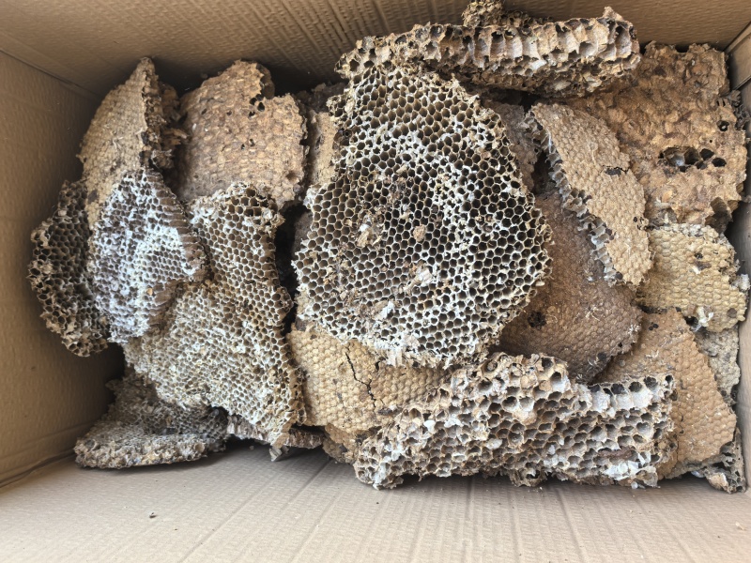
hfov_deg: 65.3
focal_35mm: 27
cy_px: 282
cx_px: 376
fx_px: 586
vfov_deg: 51.4
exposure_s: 1/100
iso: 64
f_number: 2
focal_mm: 5.75
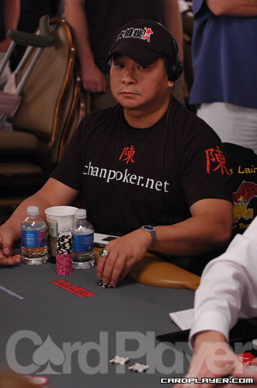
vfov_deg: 19.5
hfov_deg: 13.0
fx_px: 1128
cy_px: 194
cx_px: 128
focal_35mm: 105
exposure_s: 1/60
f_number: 3.2
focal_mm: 70
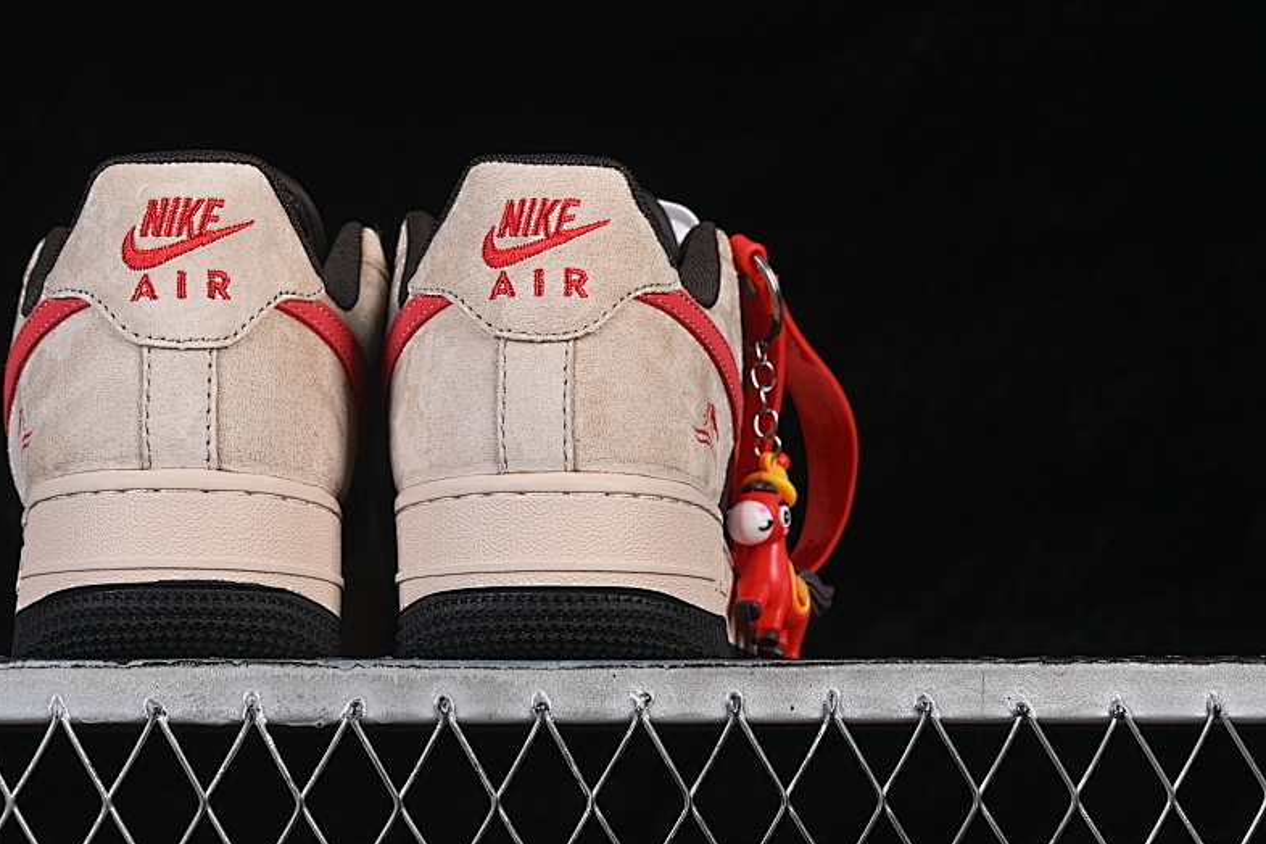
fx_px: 3622
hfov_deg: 19.8
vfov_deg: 13.3
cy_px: 295
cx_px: 425
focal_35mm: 103
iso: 160
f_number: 8
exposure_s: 1/80
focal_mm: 50
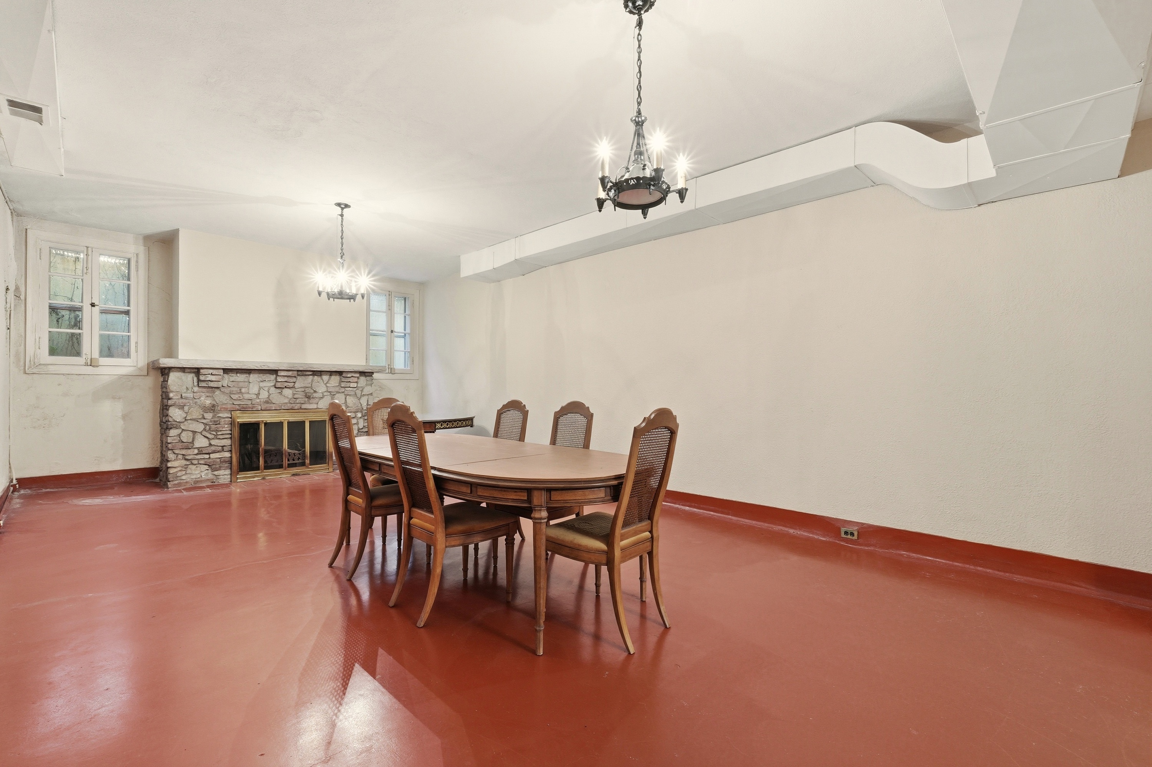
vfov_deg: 77.3
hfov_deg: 100.4
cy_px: 384
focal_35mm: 15
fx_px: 480
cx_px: 576
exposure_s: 1/20
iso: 400
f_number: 9
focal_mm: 10
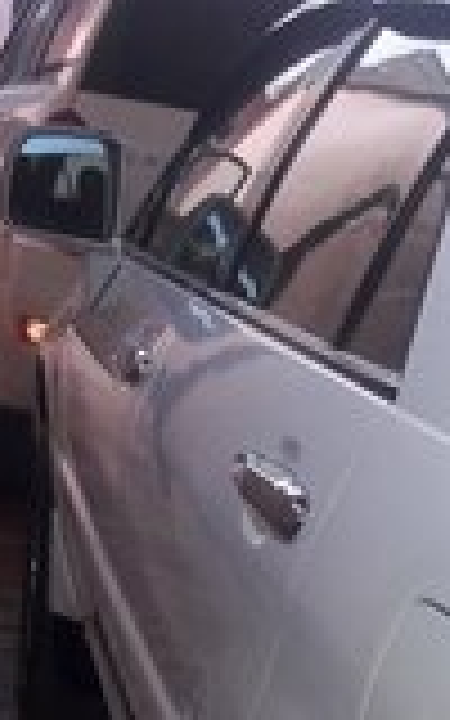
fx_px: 1805
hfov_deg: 13.7
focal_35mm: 92
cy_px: 792
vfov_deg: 21.4
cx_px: 576
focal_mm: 3.7
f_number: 1.9
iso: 80
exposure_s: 1/33
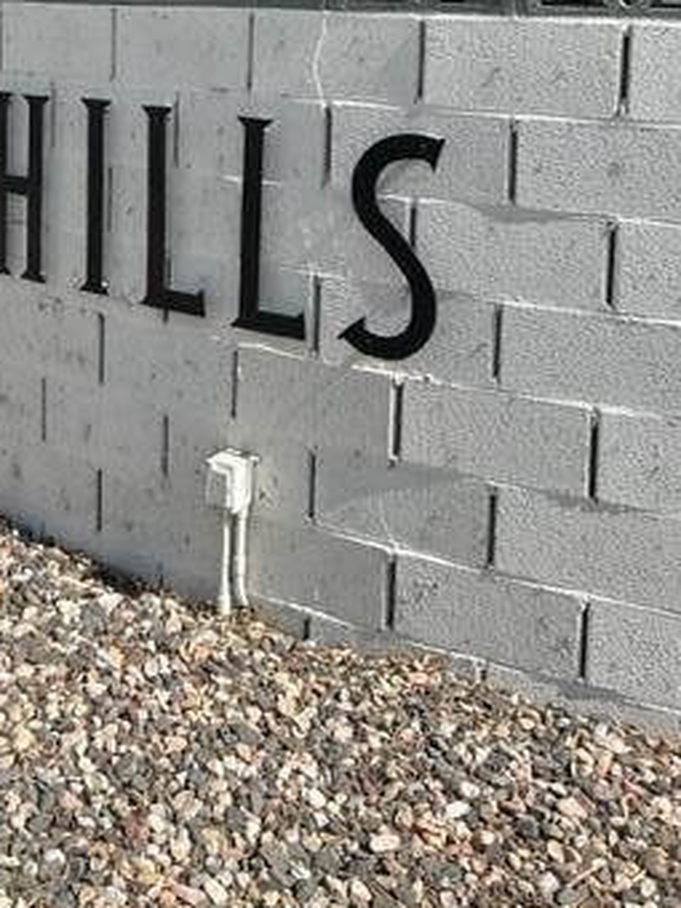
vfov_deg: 36.4
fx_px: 1285
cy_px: 83
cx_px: 131
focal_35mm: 49
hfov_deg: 29.0
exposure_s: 1/4274
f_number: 1.5
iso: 50
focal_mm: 5.7
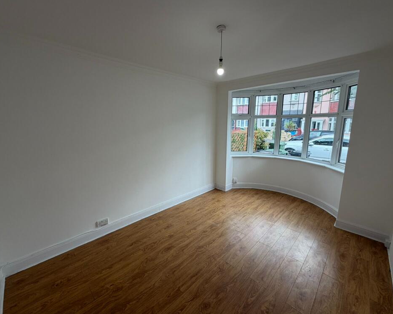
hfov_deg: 96.8
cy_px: 154
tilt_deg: -10.2
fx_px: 174
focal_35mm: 15
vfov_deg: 84.0
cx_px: 199
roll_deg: +0.8
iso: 80
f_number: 2.2
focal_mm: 2.22
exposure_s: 1/100
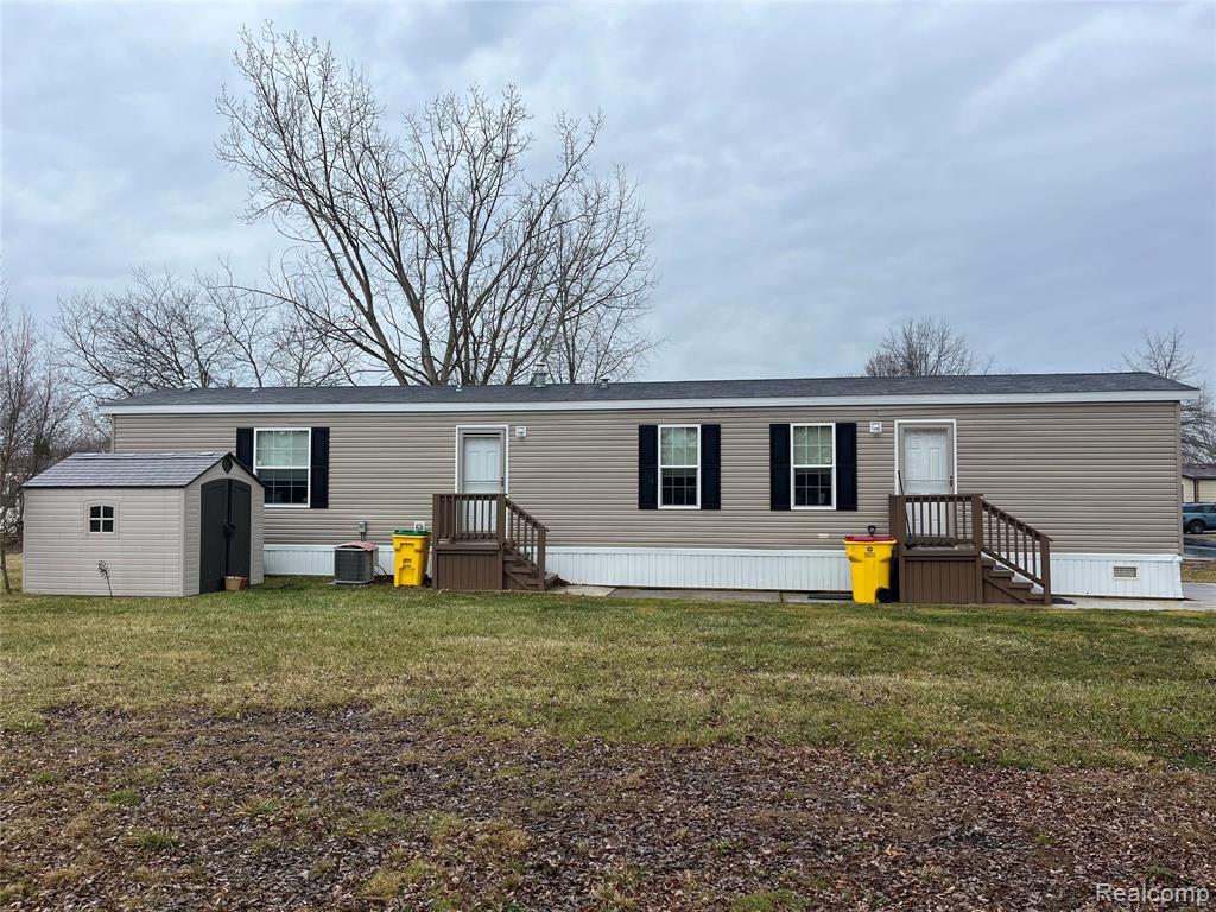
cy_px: 456
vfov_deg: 53.1
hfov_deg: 67.3
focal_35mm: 26
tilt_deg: +1.6
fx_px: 913
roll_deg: -0.1
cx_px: 608
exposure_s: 1/804
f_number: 1.6
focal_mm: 5.1
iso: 50
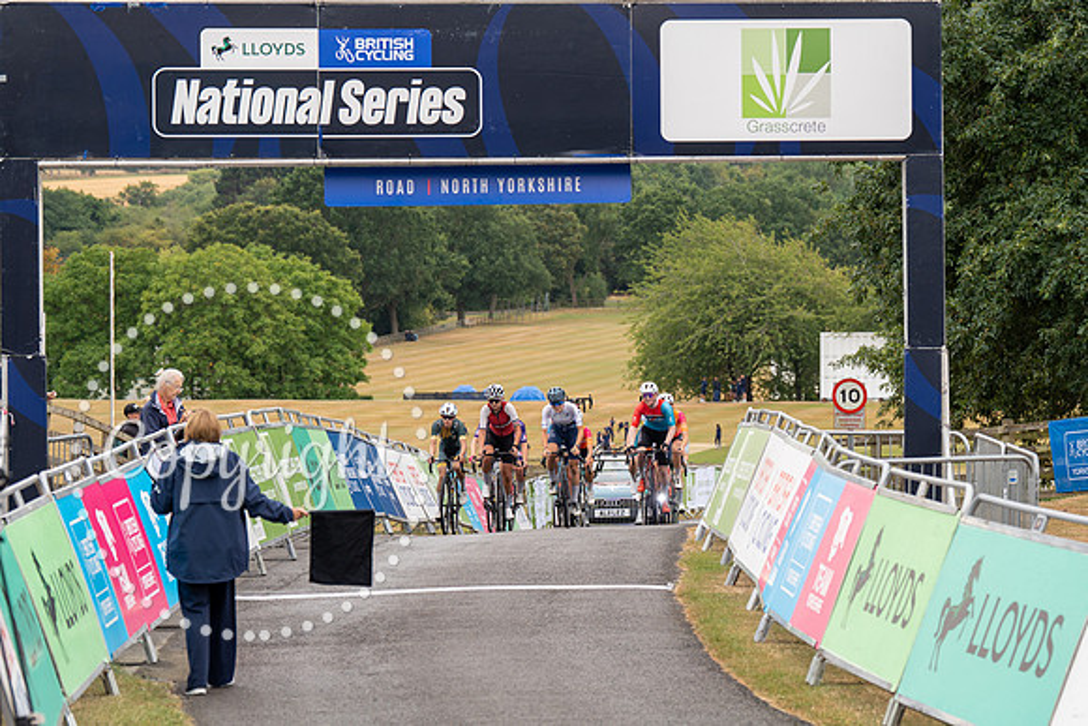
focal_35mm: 165
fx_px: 4987
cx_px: 708
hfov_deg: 12.4
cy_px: 230
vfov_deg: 8.3
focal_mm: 109
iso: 640
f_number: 4
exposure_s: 1/800
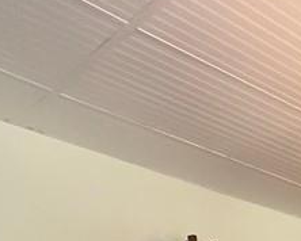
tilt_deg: -8.1
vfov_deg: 16.8
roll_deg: -0.5
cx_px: 502
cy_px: 505
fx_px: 562
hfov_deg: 22.1
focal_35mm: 63
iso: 640
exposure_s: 1/60
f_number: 2.2
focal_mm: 2.22
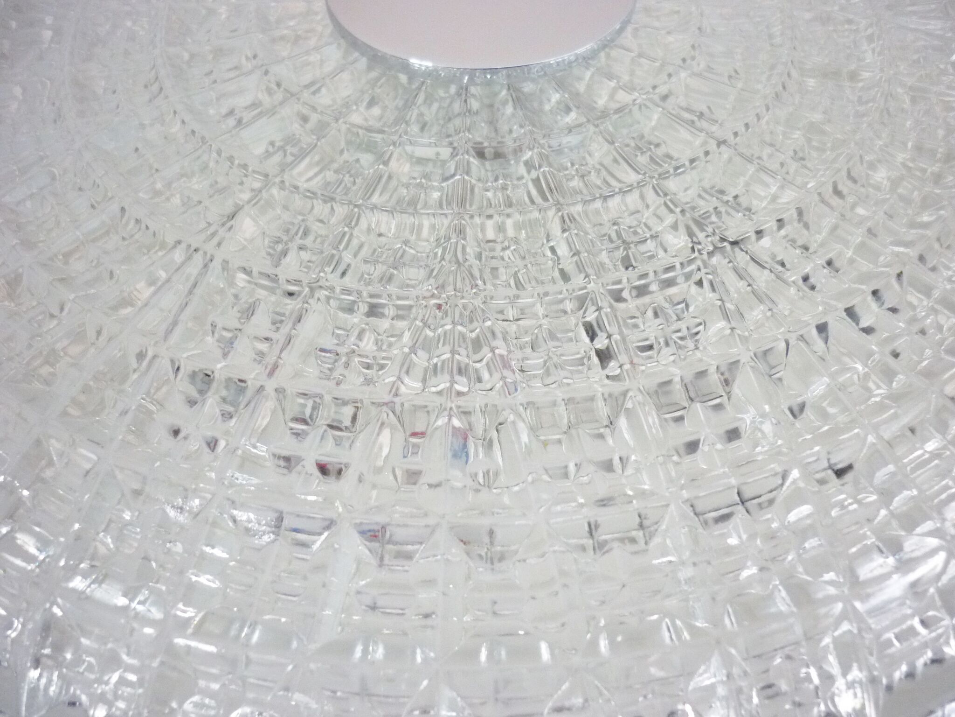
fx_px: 910
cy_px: 358
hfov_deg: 55.4
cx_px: 478
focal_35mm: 33
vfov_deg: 42.9
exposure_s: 1/25
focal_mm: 5.5
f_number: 2.8
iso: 400
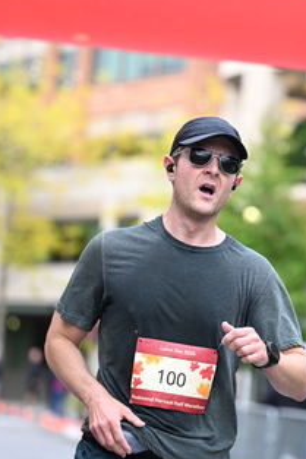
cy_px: 244
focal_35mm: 177
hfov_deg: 7.7
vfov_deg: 11.6
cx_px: 231
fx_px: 2259
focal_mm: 101
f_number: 2.8
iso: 1000
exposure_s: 1/1600
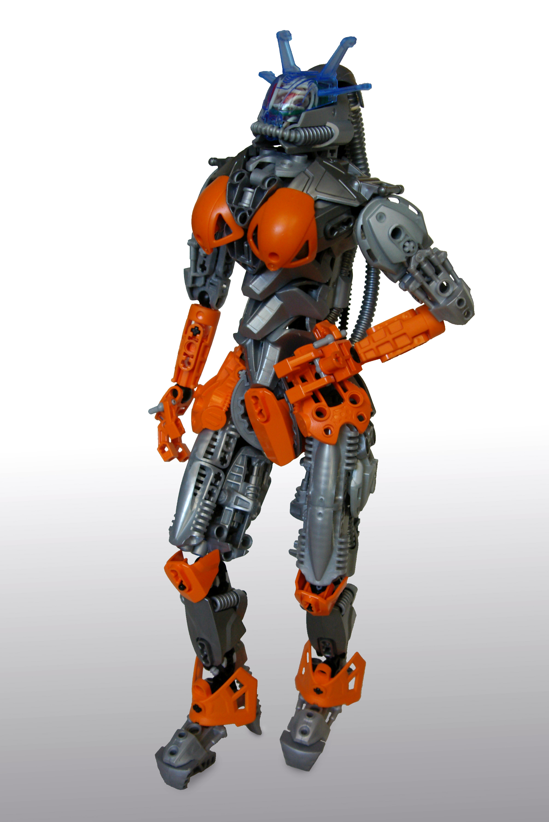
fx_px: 960
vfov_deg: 46.4
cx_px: 274
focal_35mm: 42
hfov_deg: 31.9
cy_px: 411
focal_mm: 28
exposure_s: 1/90
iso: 400
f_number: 4.5
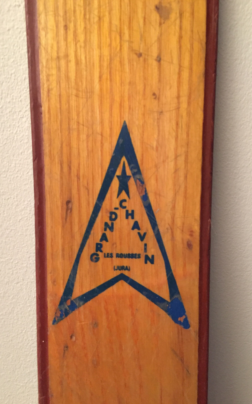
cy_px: 201
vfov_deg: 61.2
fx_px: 341
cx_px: 125
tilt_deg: -11.2
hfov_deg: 40.6
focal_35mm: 31
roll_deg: -0.8
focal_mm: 4.15
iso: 640
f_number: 2.2
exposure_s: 1/17
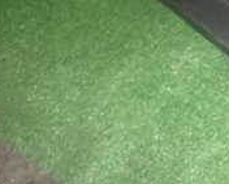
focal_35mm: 83
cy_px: -40
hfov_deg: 19.6
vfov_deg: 17.6
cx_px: 354
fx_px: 563
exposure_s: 1/30
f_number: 5.6
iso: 500
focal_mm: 4.5
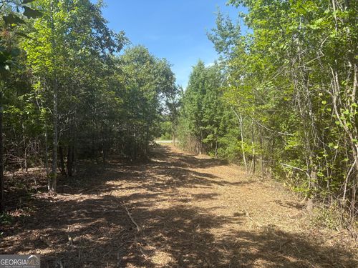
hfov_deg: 67.3
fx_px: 269
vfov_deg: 53.1
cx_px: 179
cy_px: 134
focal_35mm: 26
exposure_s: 1/1175
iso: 50
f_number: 1.6
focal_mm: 5.96
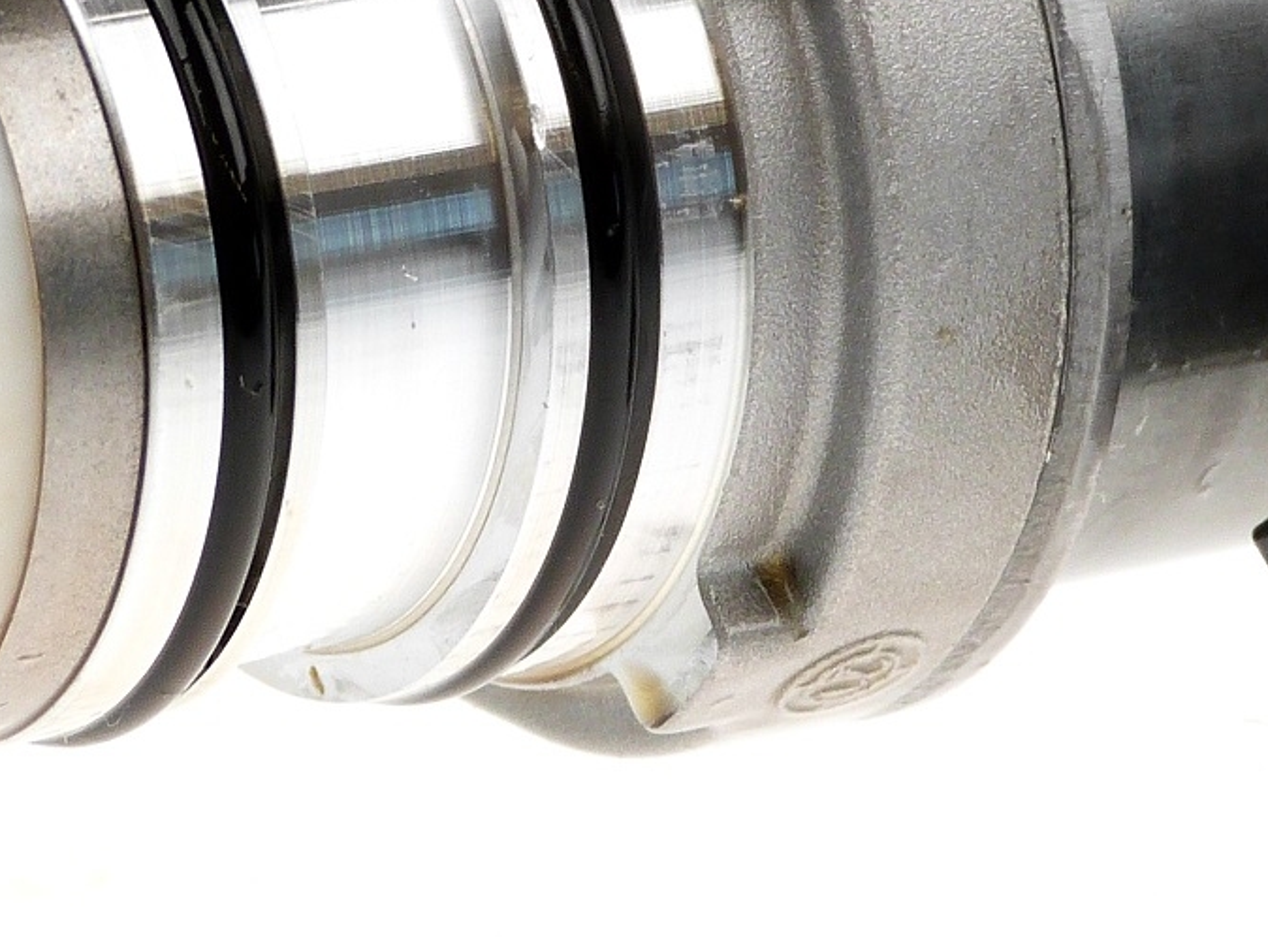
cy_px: 30
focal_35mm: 356
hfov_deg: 5.6
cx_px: 596
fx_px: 13045
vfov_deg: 4.2
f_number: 3.5
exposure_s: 1/80
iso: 100
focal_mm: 21.6
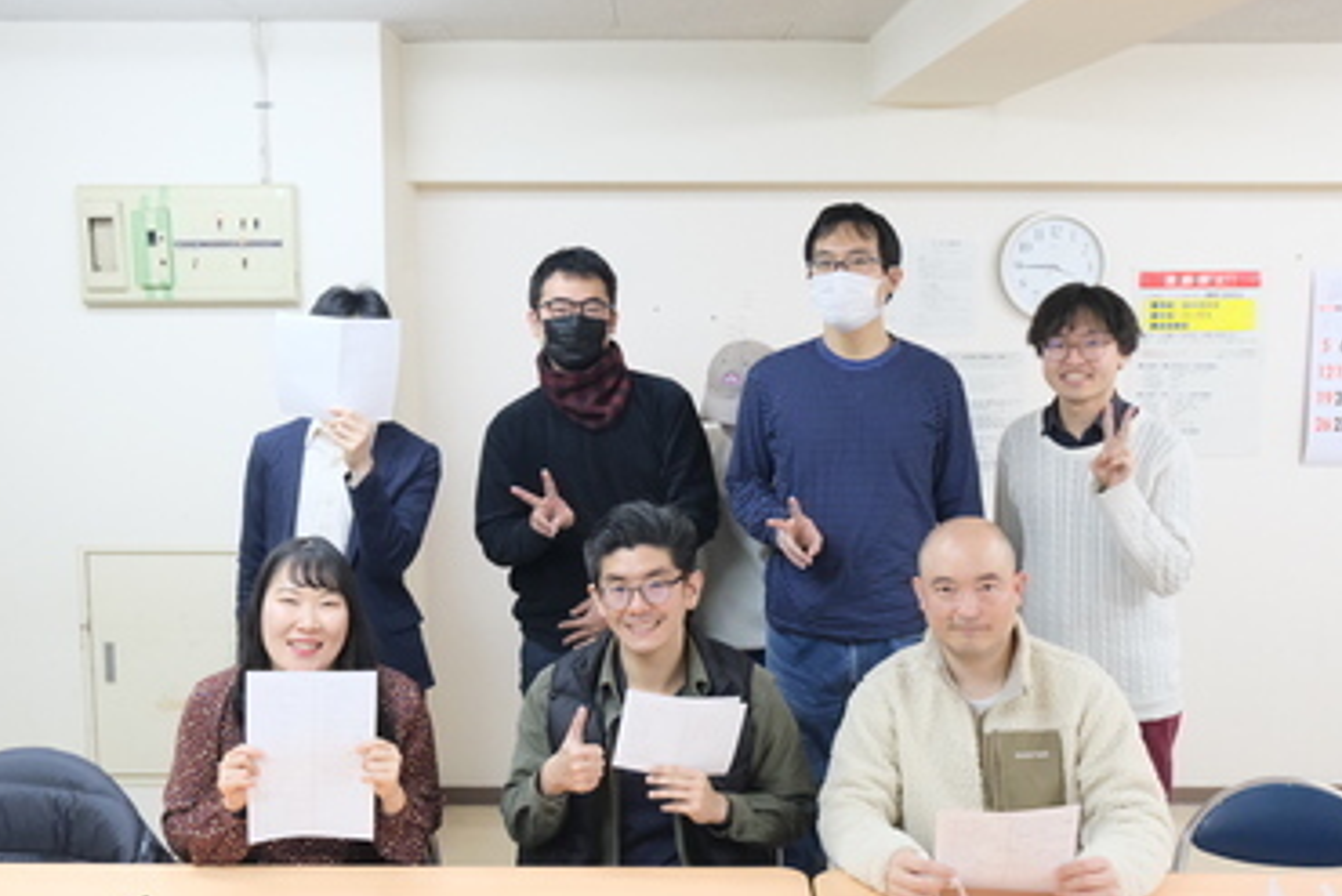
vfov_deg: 33.4
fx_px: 1492
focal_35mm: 40
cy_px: 470
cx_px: 653
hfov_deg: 48.4
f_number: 4.4
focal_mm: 24.9
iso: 6400
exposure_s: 1/200
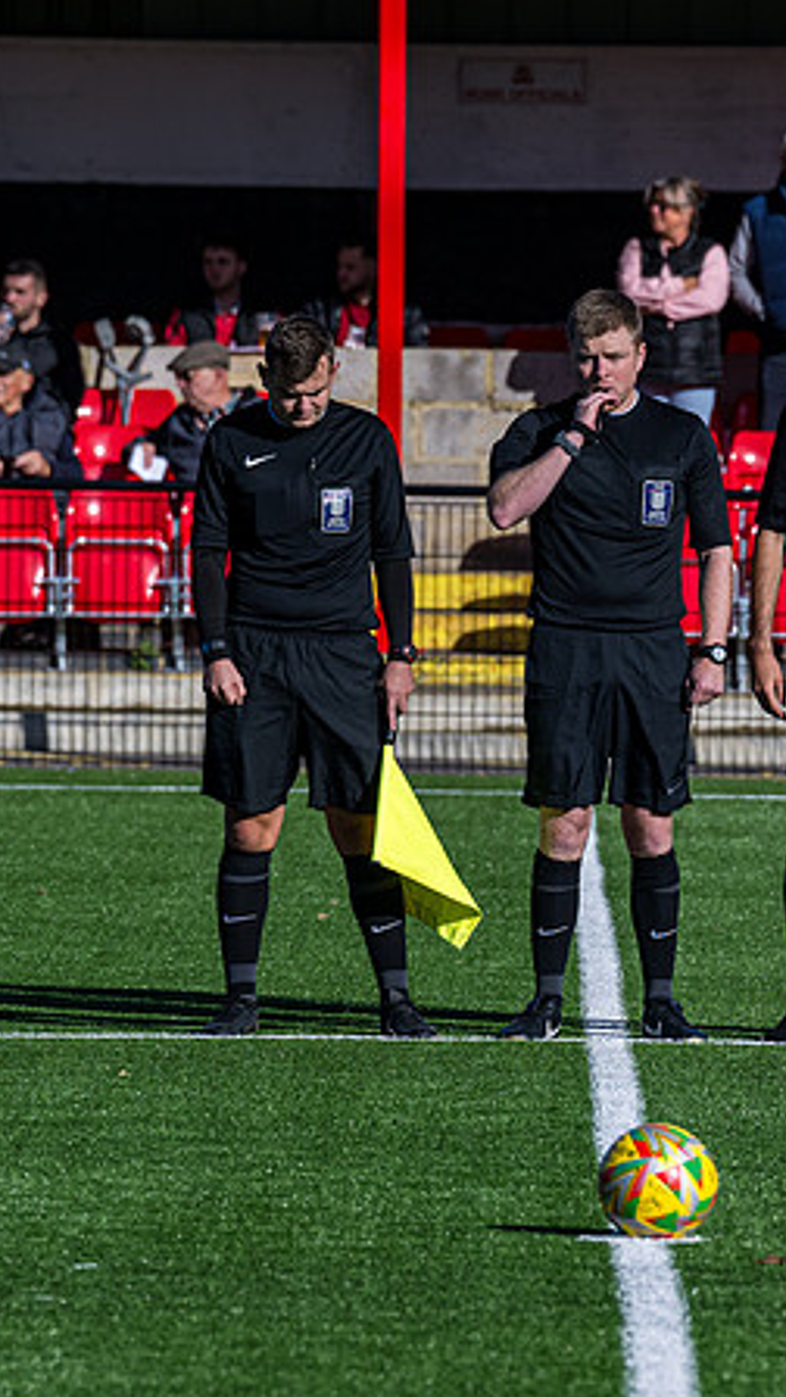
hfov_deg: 2.6
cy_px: 698
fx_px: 17563
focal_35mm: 474
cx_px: 635
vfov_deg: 4.6
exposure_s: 1/2000
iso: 200
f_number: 5.6
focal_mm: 200
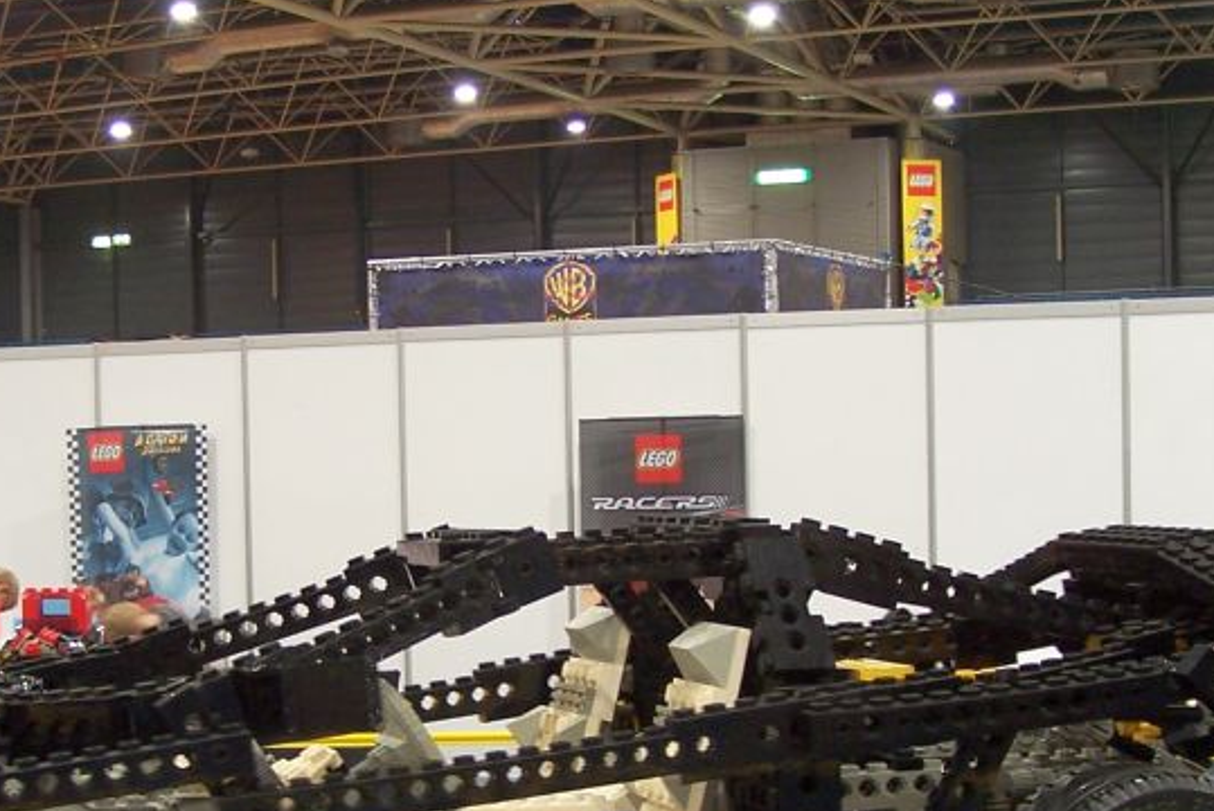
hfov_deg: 25.6
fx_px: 2665
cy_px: 617
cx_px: 509
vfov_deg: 17.2
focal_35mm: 79
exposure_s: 1/2
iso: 80
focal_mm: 6.7
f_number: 2.8
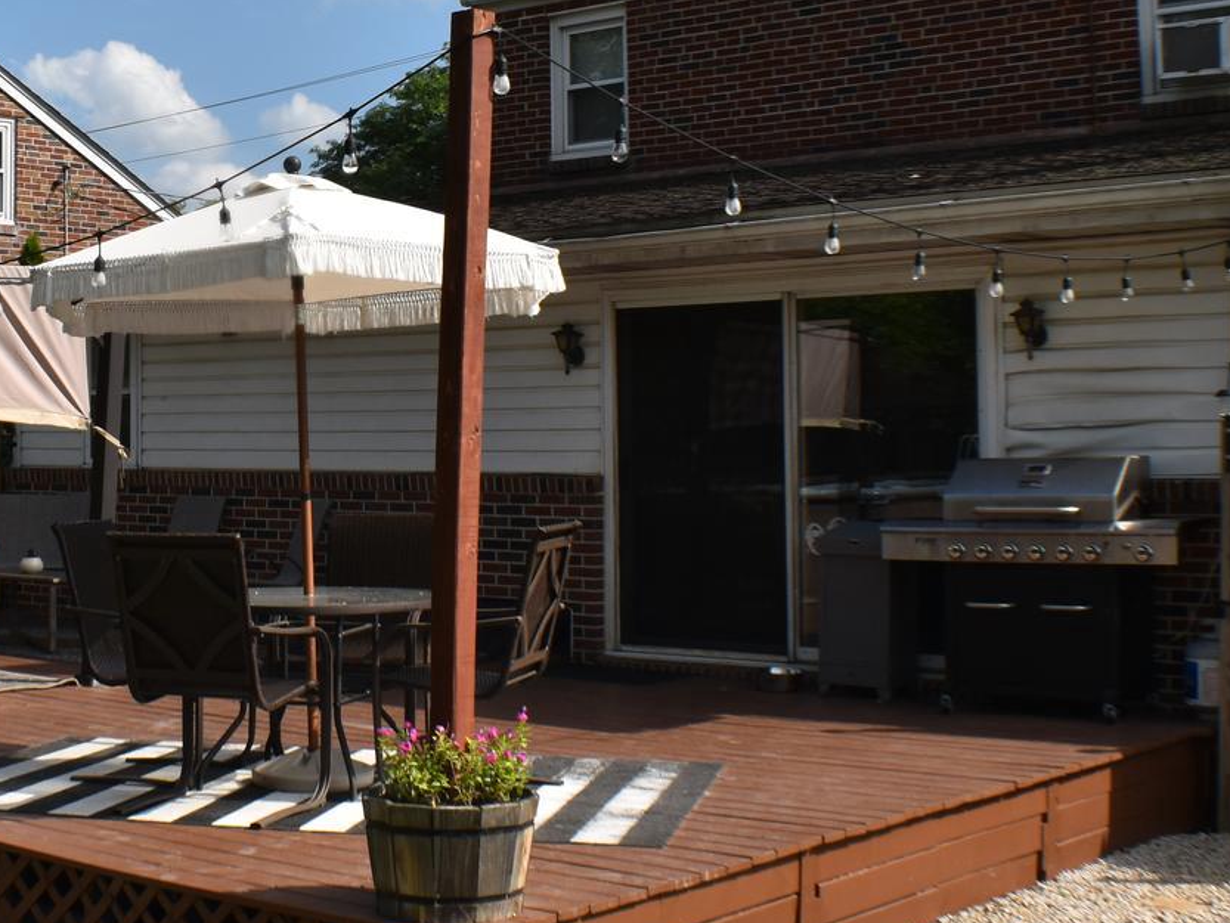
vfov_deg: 18.8
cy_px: 270
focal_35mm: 78
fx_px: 2772
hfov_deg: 24.6
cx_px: 242
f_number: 10
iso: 200
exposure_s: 1/400
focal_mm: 22
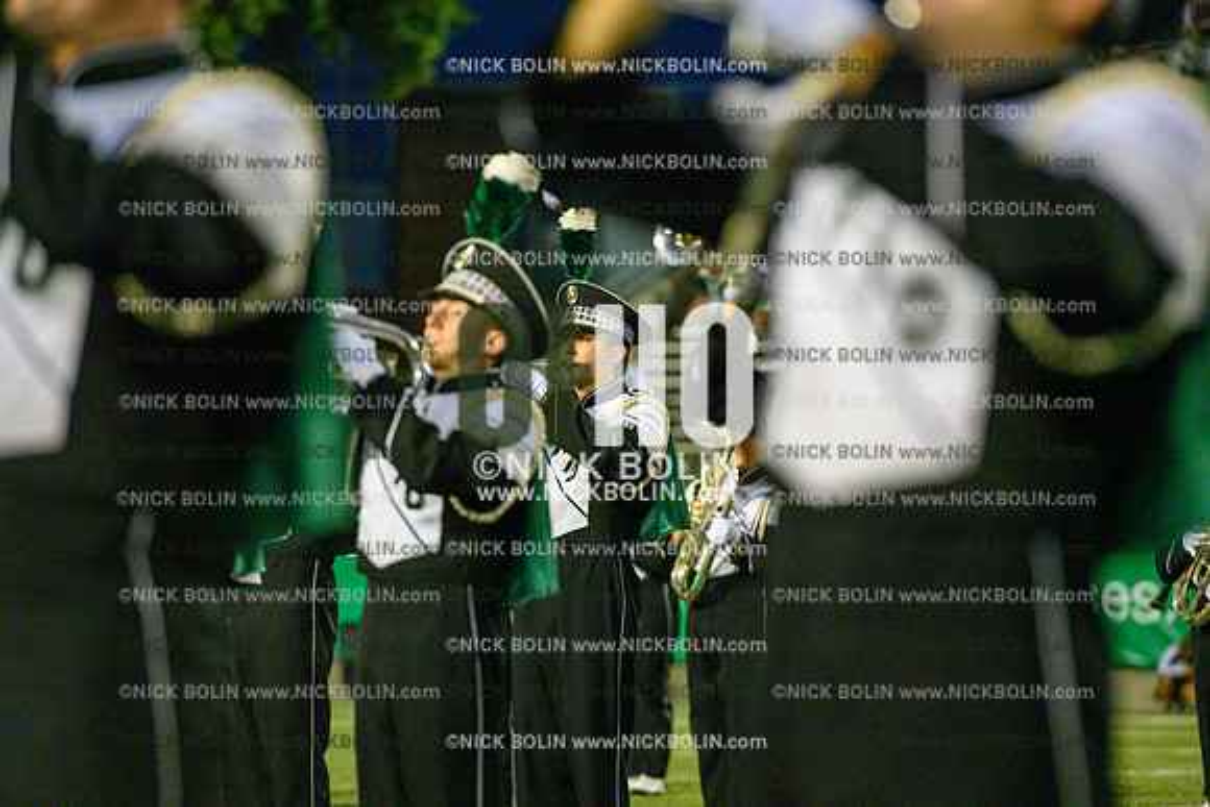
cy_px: 404
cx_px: 605
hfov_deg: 10.3
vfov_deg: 6.9
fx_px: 6723
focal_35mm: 200
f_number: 4
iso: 10000
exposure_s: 1/1600
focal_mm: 200
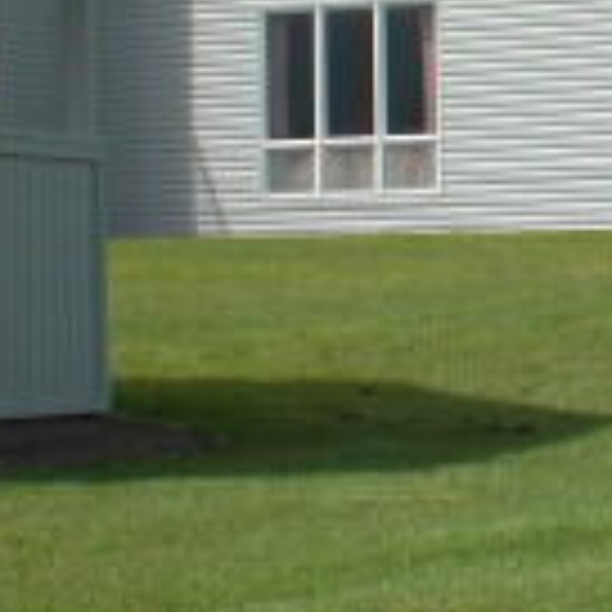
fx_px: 4160
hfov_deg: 8.3
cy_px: 63
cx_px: 738
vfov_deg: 8.4
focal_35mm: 208
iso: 100
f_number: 6.8
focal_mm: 12.7
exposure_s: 1/321
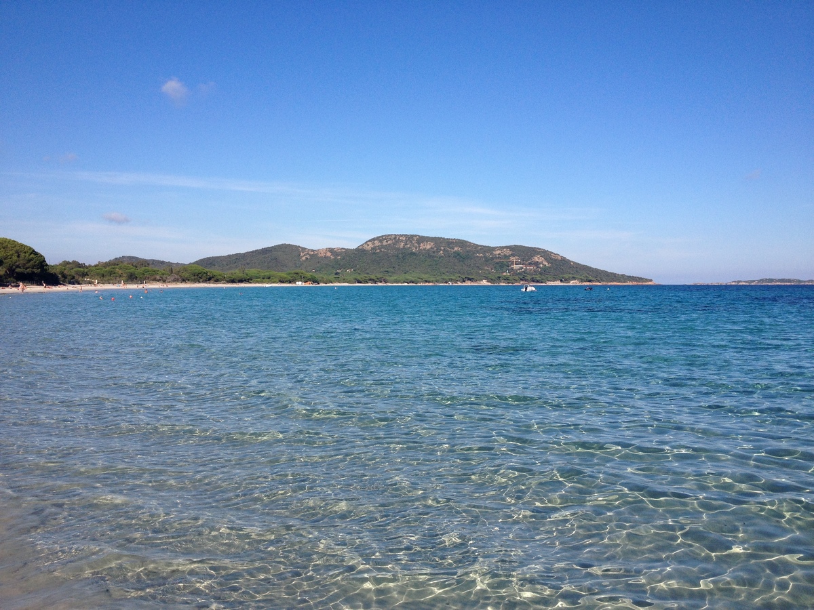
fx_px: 823
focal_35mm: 35
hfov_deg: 52.6
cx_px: 407
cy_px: 305
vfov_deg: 40.7
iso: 64
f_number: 2.4
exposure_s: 1/2404
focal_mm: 4.28
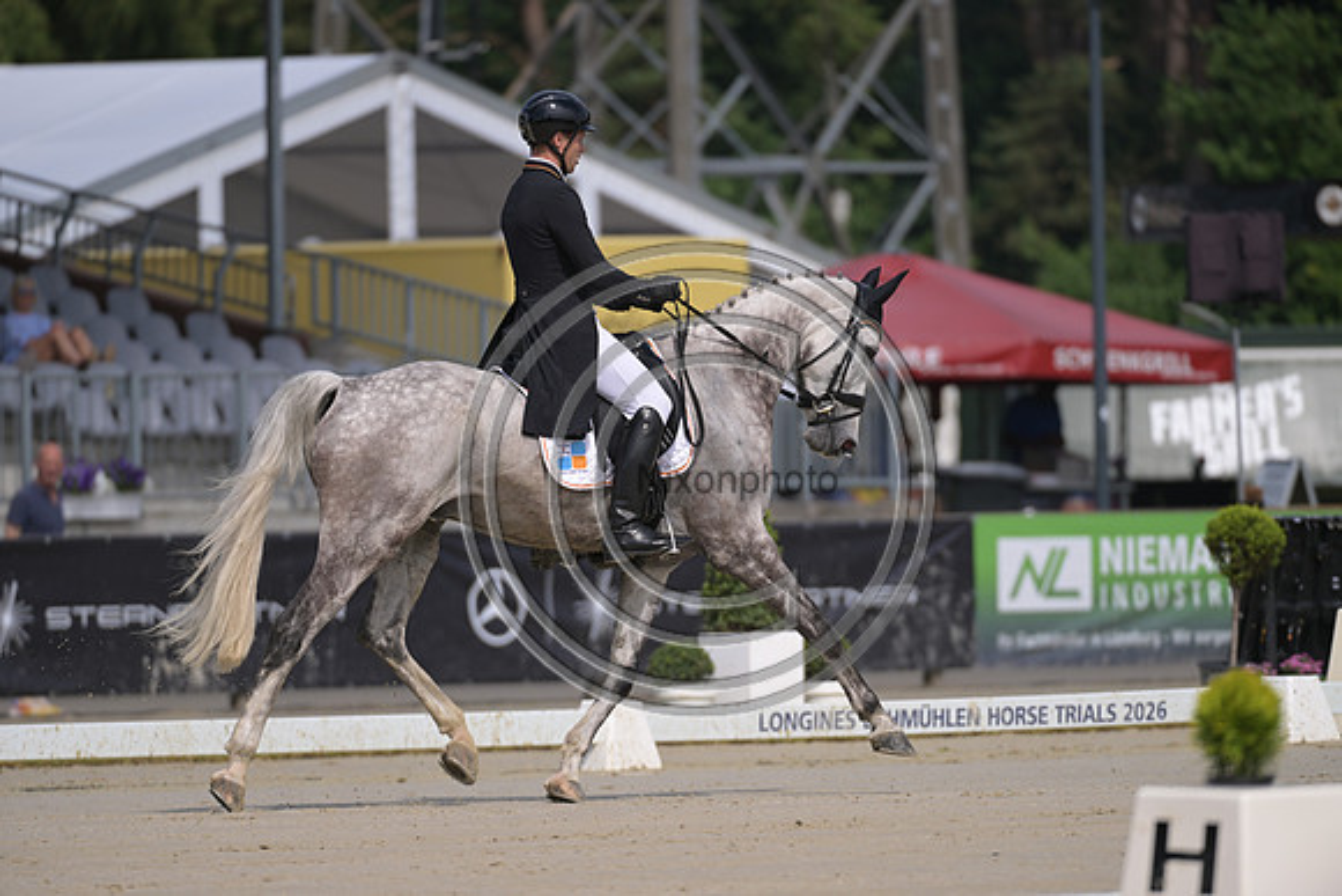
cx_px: 671
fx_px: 14914
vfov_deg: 3.4
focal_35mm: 400
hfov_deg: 5.2
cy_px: 448
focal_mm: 400
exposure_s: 1/1250
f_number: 5
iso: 125
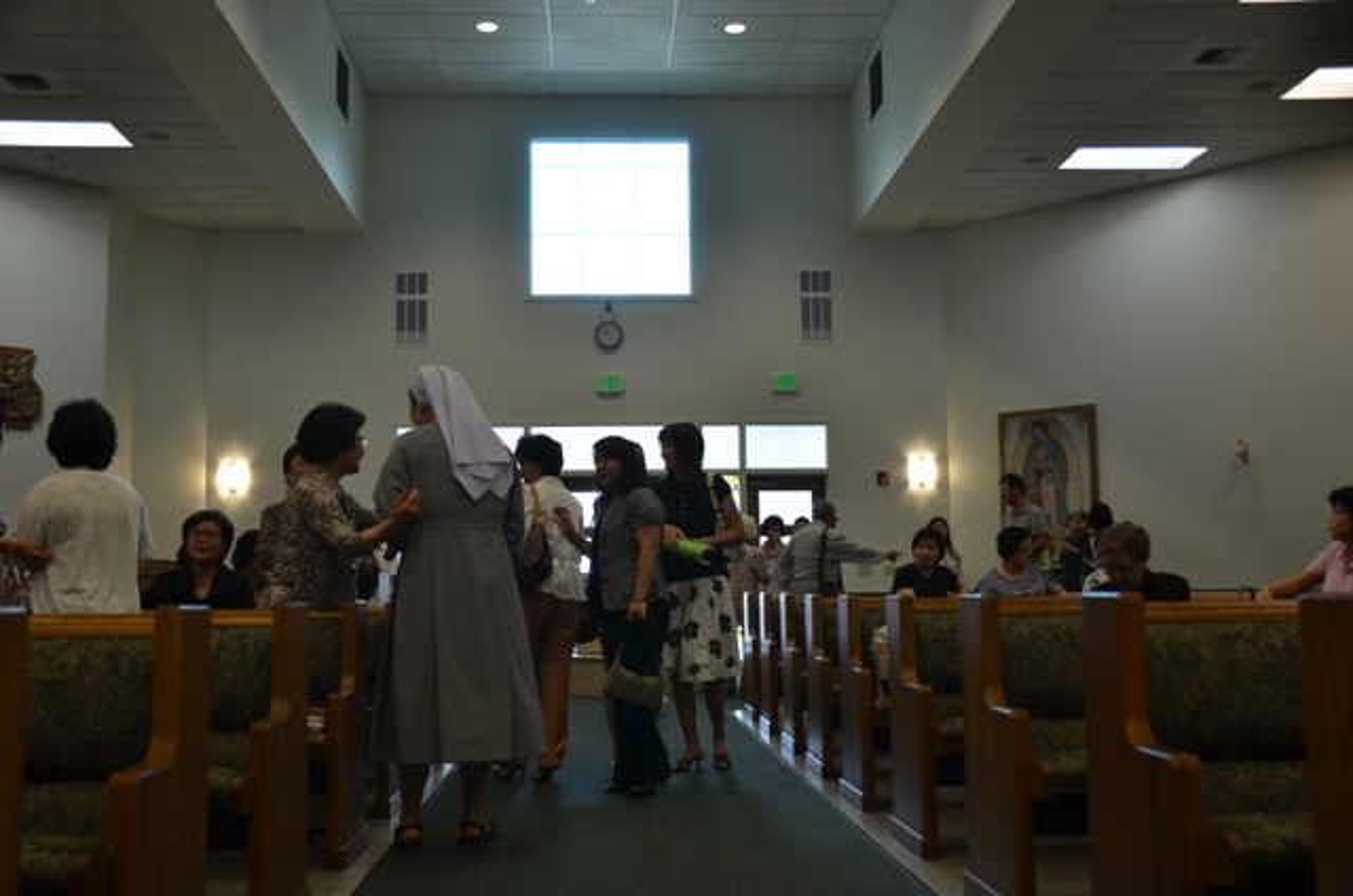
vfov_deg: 36.7
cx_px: 676
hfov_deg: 53.2
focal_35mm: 36
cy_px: 448
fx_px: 1350
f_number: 4.5
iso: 400
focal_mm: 24
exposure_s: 1/80
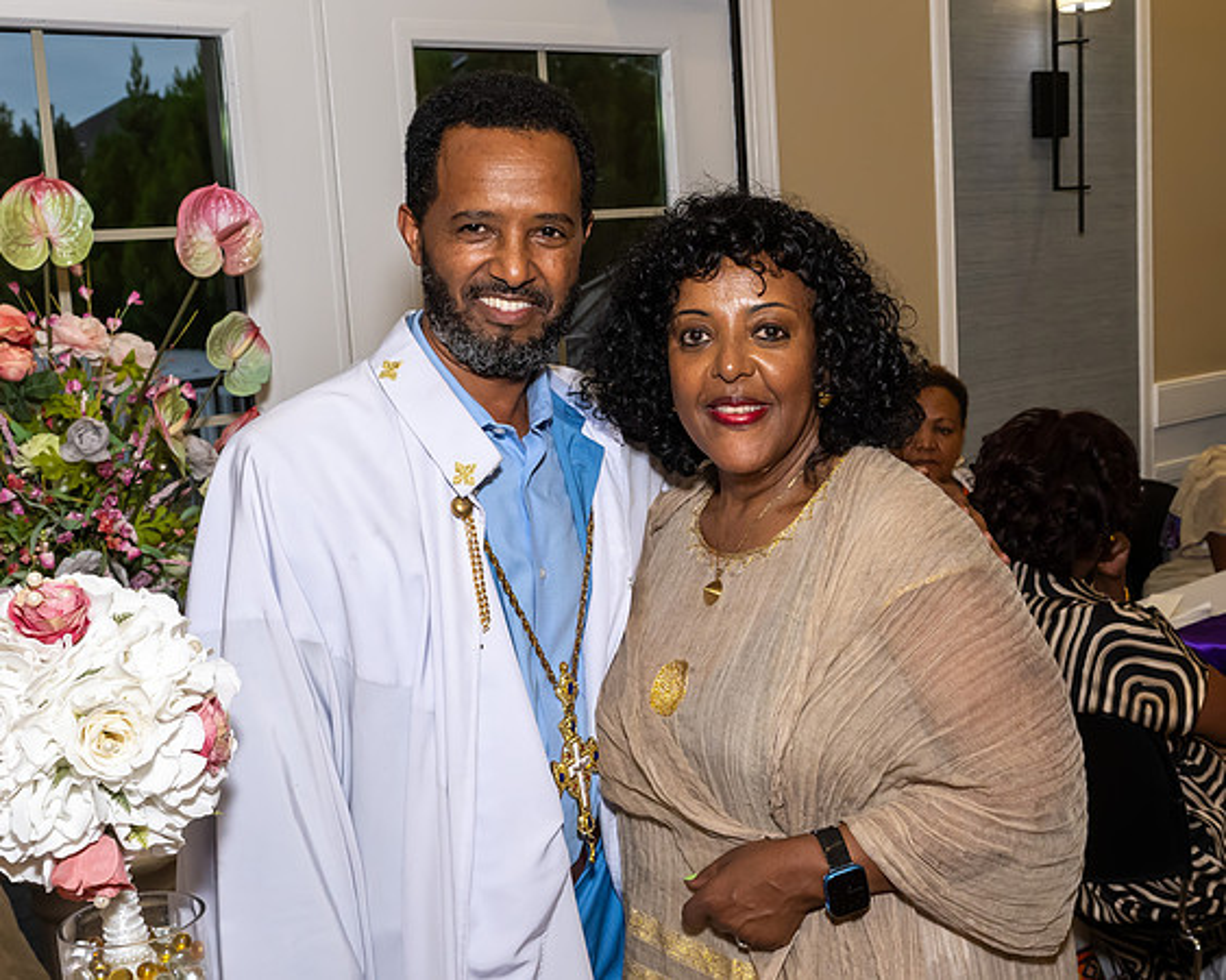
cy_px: 459
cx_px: 794
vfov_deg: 32.9
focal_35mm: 46
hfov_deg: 40.2
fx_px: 1657
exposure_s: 1/250
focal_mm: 23
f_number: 7.1
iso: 1250
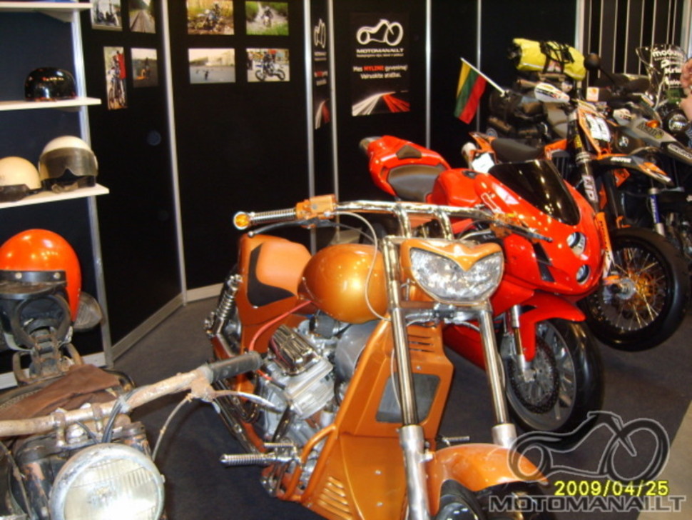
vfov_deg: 40.7
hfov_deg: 52.6
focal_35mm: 35
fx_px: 700
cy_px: 260
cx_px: 346
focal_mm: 7.4
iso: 128
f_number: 2.8
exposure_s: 1/30
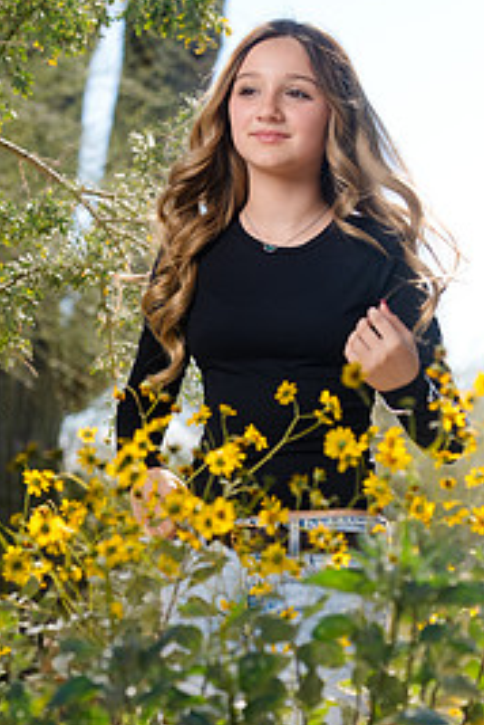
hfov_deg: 7.8
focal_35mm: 177
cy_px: 421
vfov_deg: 11.6
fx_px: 3569
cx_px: 207
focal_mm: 105
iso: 100
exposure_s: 1/250
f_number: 5.6
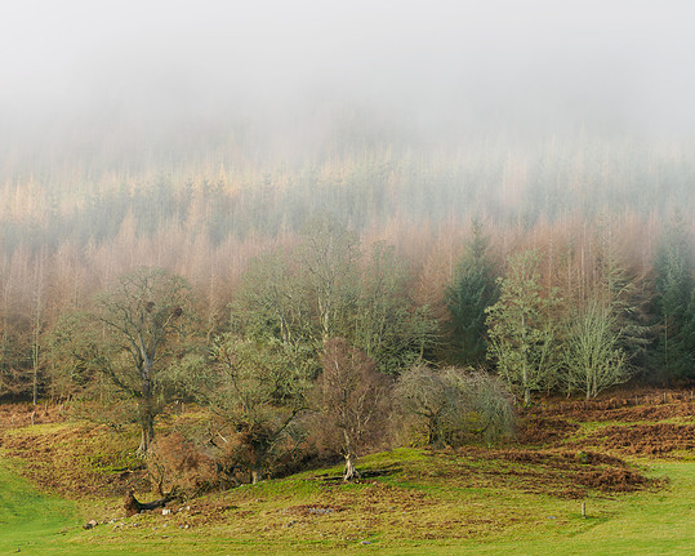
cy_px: 297
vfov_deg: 11.4
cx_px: 324
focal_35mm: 135
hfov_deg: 14.3
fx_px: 2776
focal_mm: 60
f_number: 5.6
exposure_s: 1/250
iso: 400
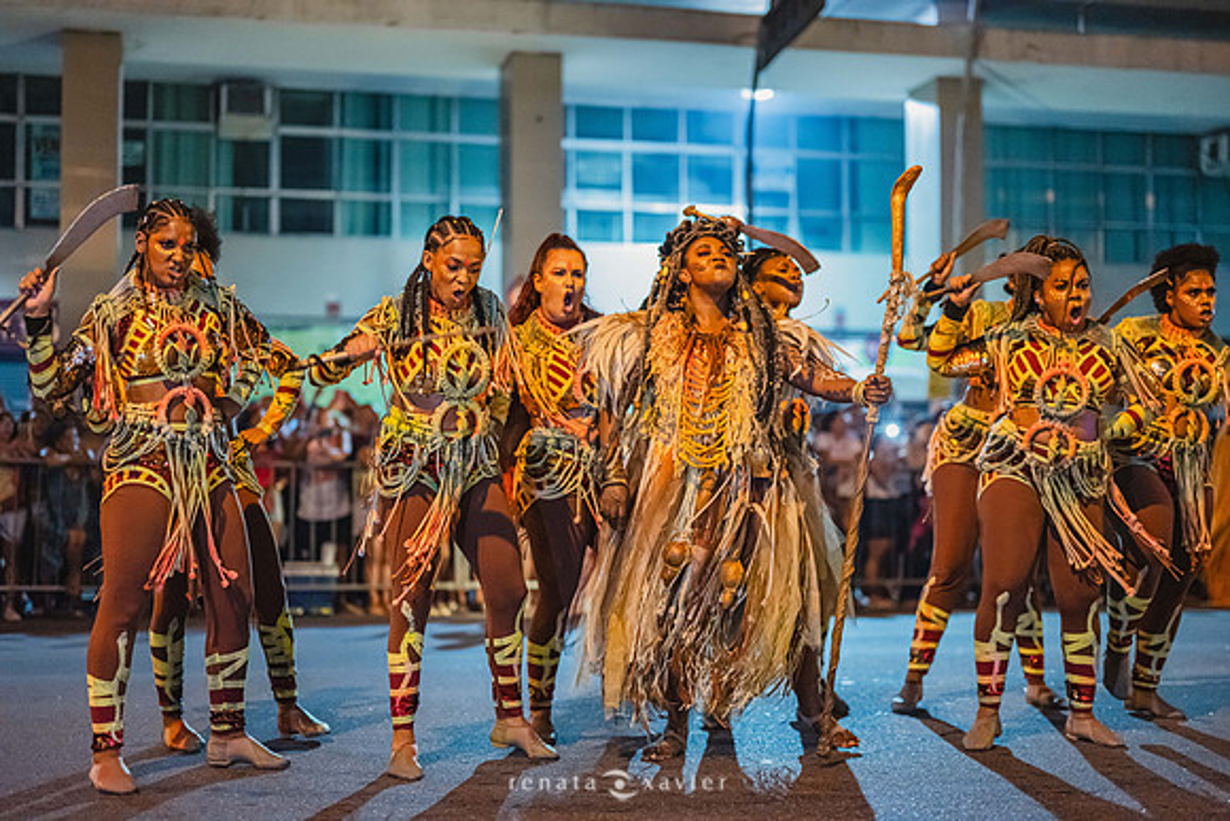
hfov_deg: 39.6
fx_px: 1709
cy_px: 410
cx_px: 615
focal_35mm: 50
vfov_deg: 27.0
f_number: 1.4
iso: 6400
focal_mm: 50
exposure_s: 1/320
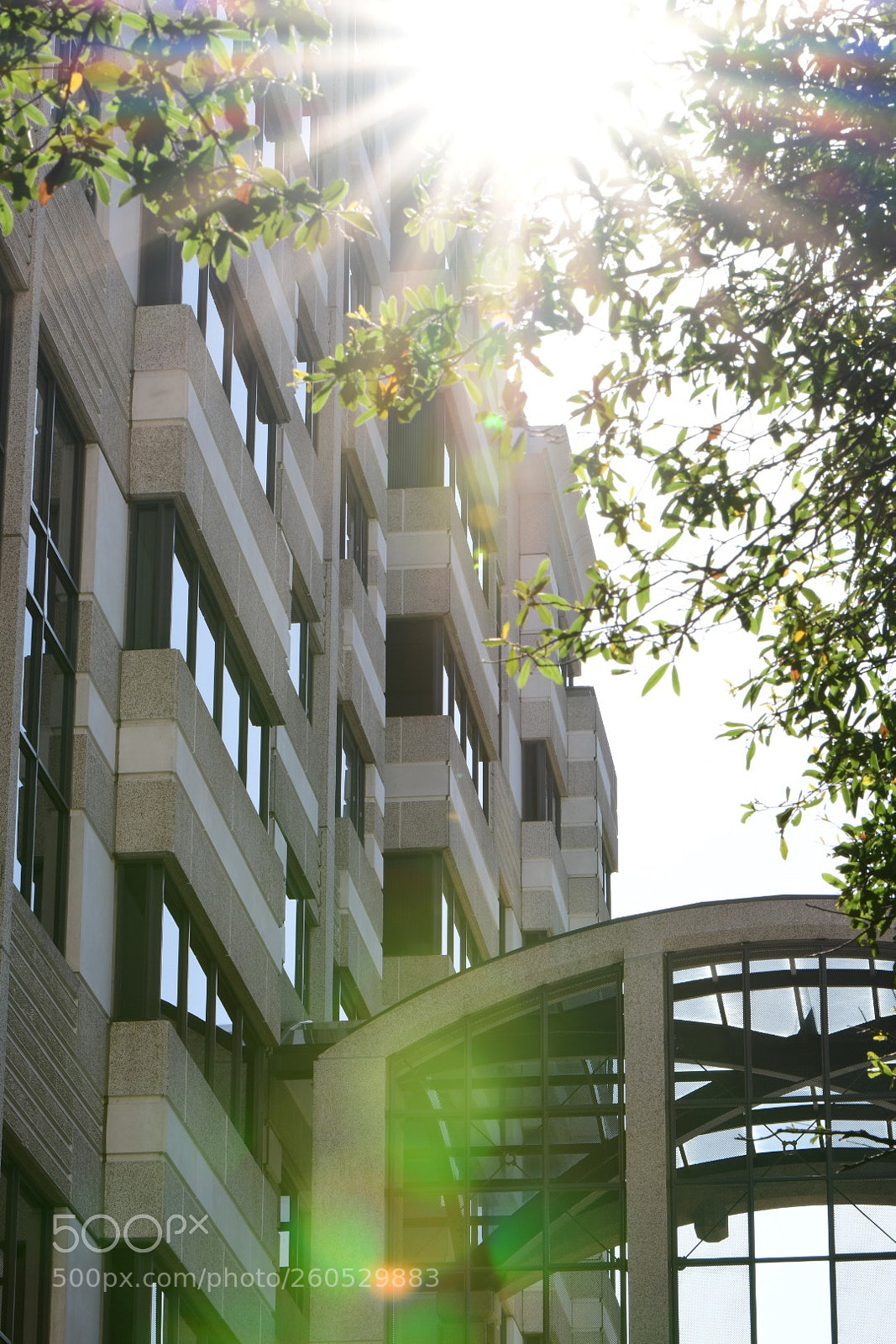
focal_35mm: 105
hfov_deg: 13.0
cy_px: 672
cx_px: 448
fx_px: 3919
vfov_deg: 19.5
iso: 100
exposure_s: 1/50
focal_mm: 70
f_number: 16
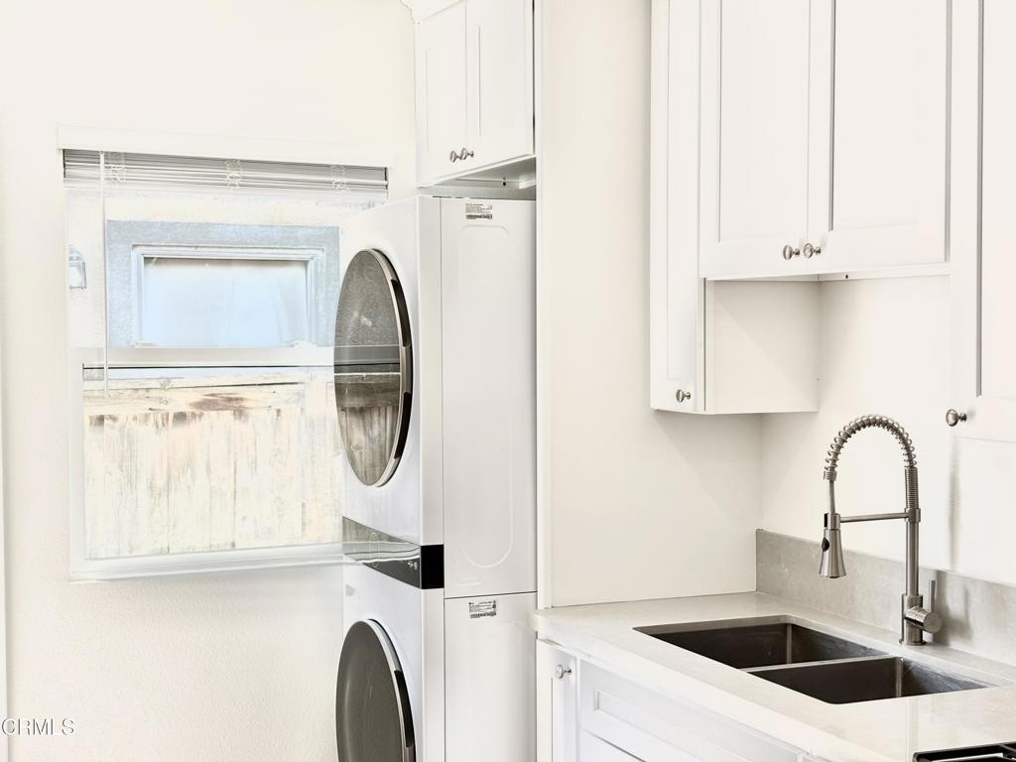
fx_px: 1526
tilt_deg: -1.7
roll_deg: -0.3
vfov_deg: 28.0
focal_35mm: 52
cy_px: 381
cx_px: 508
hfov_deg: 36.8
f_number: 1.6
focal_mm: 5.96
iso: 32
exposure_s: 1/172
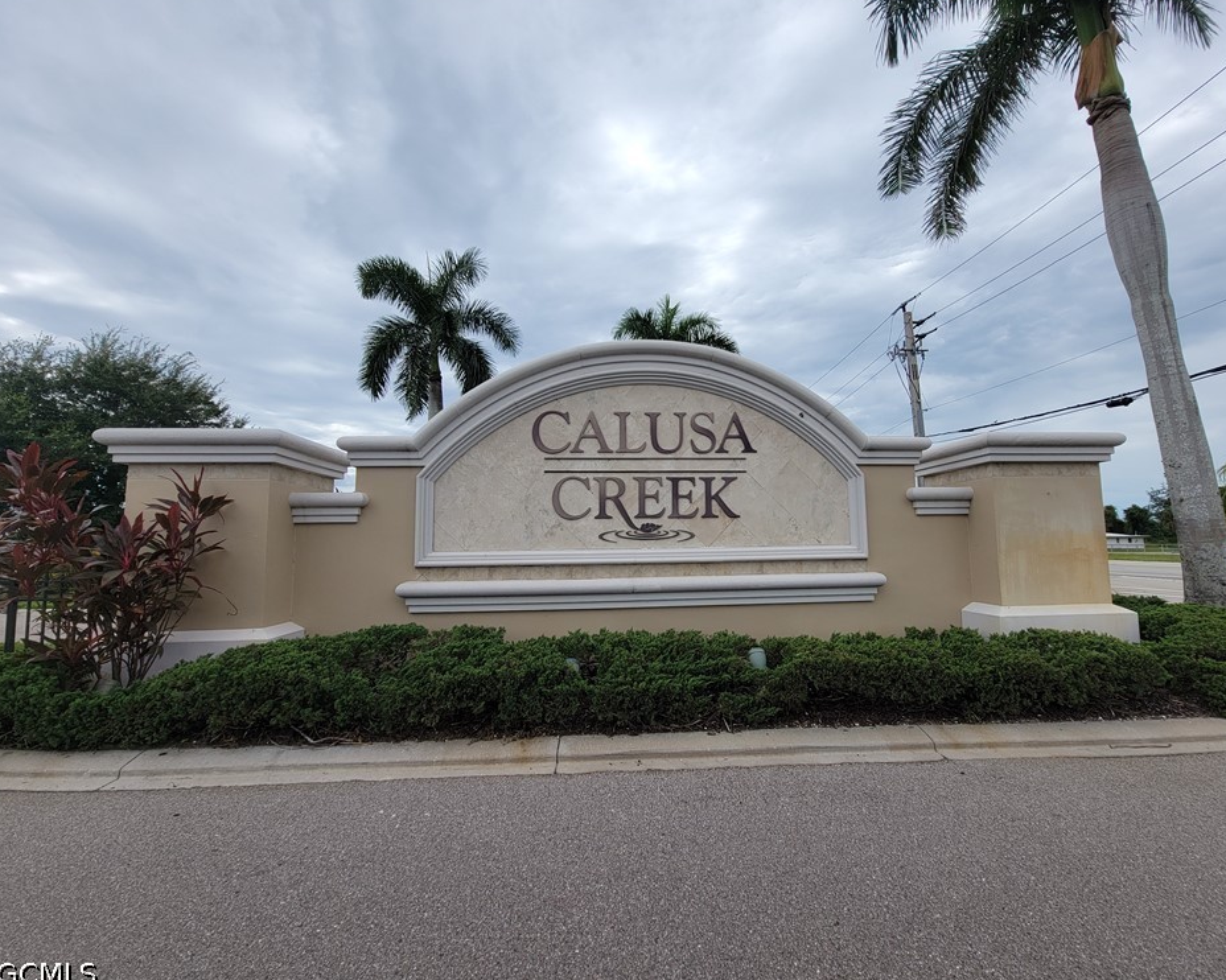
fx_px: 508
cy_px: 489
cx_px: 649
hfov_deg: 100.6
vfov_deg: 88.0
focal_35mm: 14
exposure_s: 1/1967
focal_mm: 2.2
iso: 50
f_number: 2.2
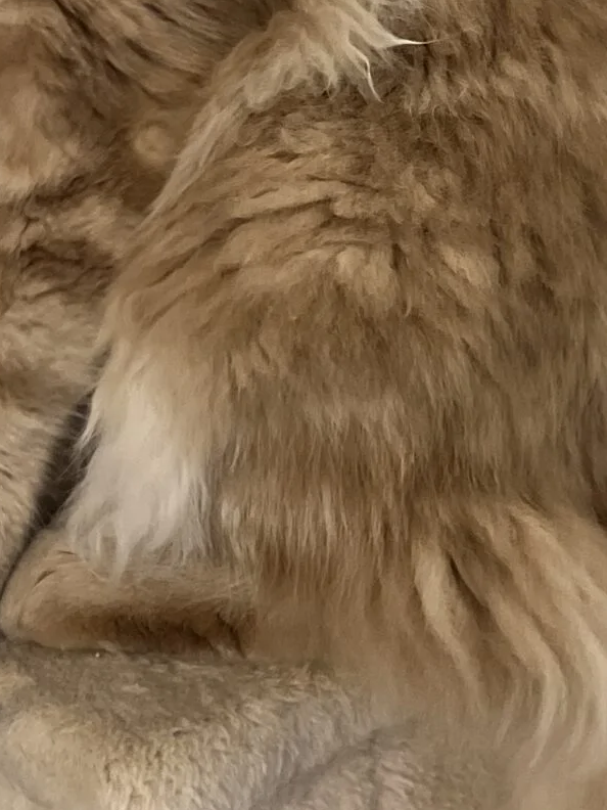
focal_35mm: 84
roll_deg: +0.3
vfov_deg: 22.8
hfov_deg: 17.6
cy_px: 112
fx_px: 1964
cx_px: 345
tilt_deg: -12.0
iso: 400
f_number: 1.5
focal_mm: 5.7
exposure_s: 1/60
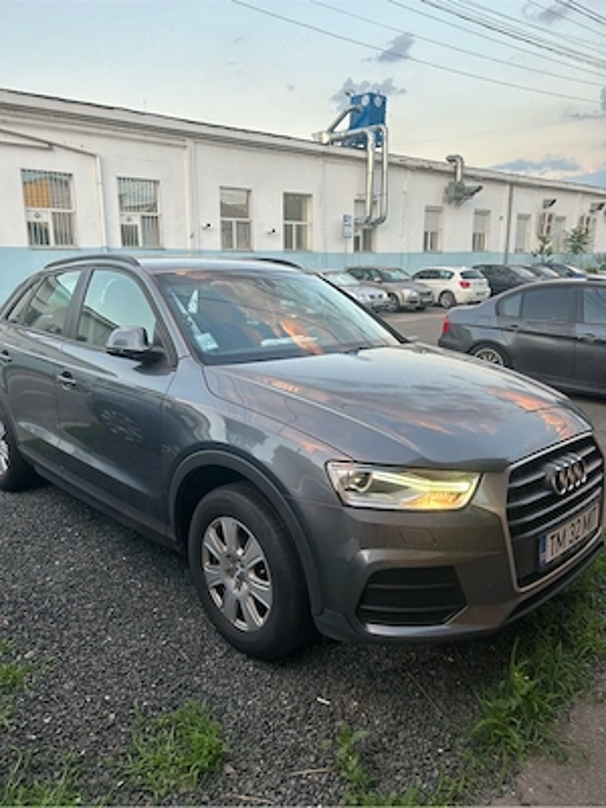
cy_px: 404
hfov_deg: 53.1
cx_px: 303
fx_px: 607
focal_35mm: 26
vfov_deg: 67.3
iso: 50
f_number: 1.5
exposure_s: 1/83
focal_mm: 5.7
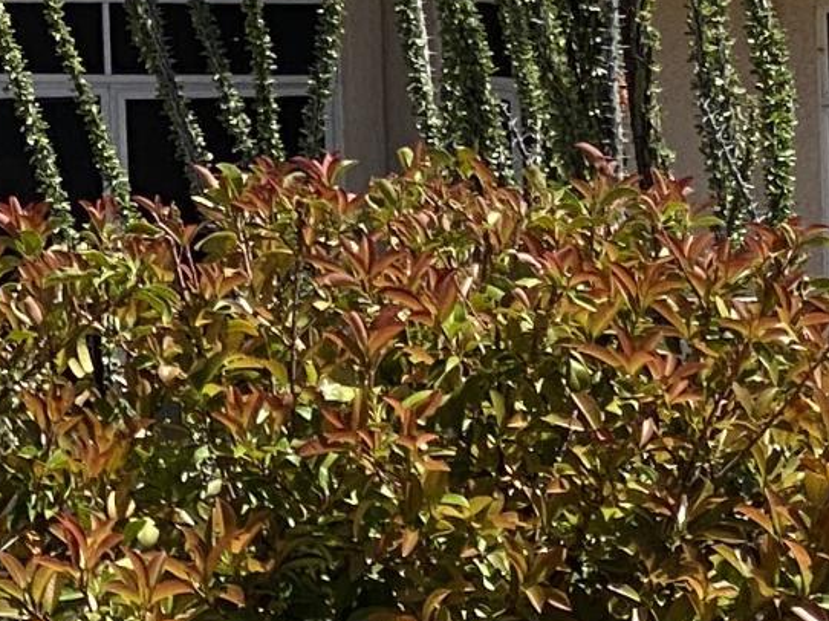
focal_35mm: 288
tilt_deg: +3.1
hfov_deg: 6.5
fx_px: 6894
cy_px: -670
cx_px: -1277
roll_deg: +1.0
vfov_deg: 5.1
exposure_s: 1/1497
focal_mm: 6
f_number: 2
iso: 20
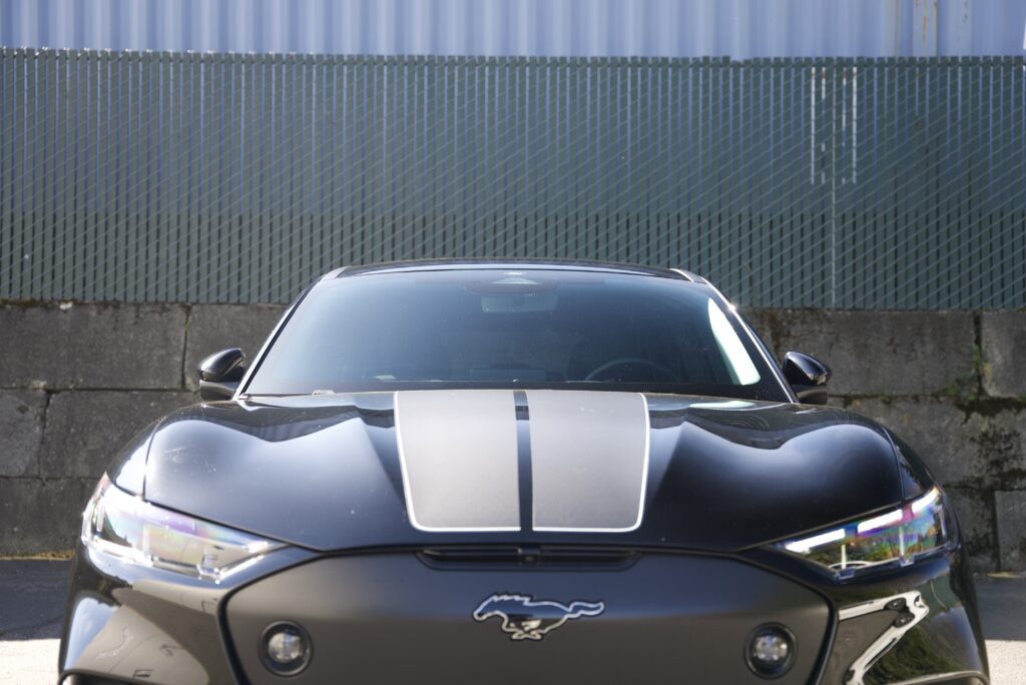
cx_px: 513
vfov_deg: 29.2
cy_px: 342
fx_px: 1315
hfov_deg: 42.6
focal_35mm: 46
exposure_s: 1/400
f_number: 2.8
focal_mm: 46.1
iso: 320
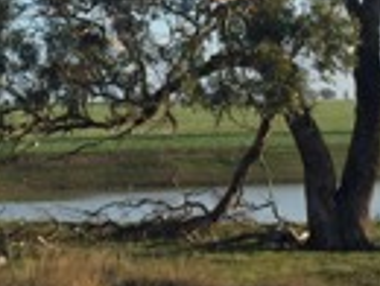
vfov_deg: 12.2
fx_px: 1276
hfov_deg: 16.8
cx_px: 82
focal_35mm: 116
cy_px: -155
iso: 32
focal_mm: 4.15
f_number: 2.2
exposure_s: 1/824
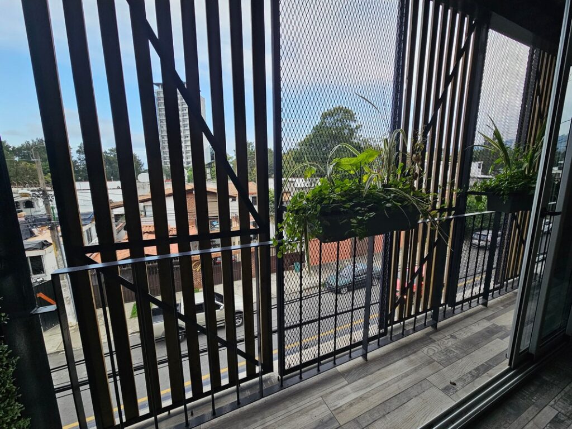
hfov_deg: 106.2
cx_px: 286
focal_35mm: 13
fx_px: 215
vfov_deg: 89.9
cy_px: 214
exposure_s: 1/359
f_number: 2.2
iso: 100
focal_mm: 2.2
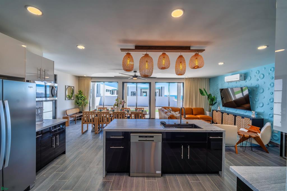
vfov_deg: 81.2
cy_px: 96
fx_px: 112
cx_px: 144
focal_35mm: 14
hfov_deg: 104.3
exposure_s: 1/750
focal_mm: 14
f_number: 5.6
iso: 250
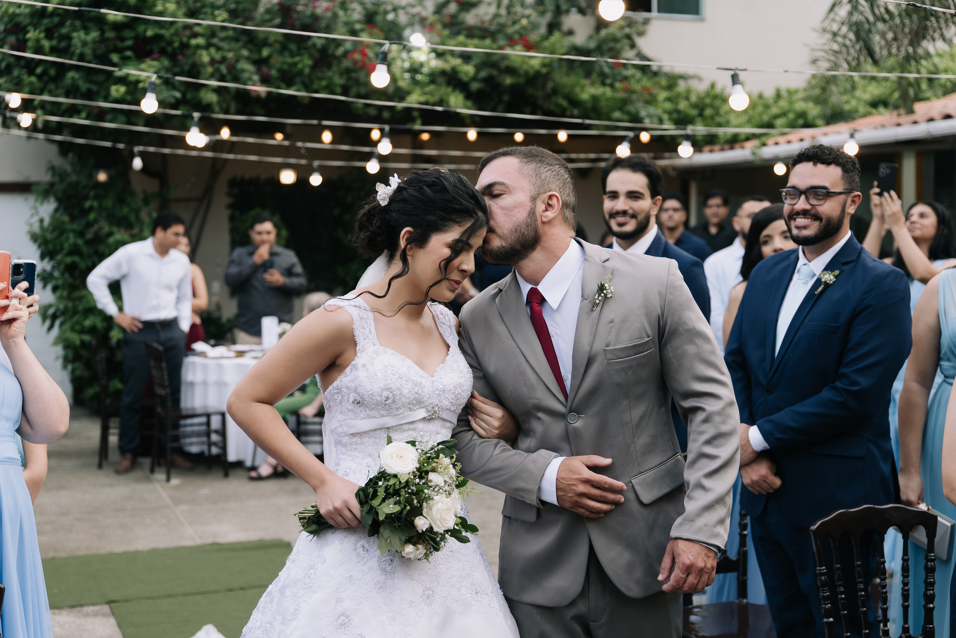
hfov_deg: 36.9
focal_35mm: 54
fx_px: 1434
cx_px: 478
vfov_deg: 25.1
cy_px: 319
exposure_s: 1/160
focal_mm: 52
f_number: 3.2
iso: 320
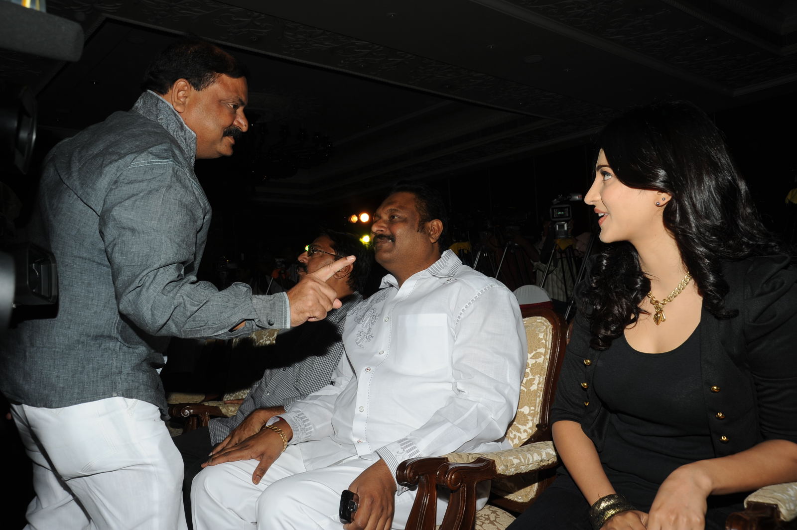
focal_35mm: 32
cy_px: 265
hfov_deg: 58.7
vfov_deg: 41.1
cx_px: 398
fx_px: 708
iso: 200
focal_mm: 32
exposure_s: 1/125
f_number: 11
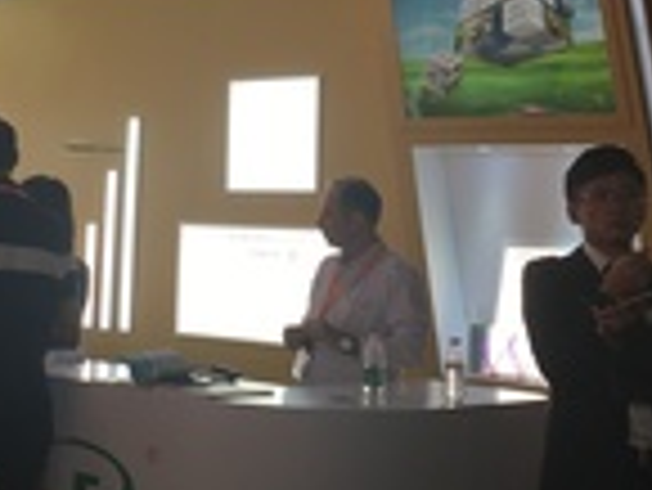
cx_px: 76
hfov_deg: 23.8
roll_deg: -2.9
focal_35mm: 80
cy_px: 54
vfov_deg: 18.2
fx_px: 1508
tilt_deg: +5.1
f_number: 2.2
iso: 25
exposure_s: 1/109
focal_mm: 4.15
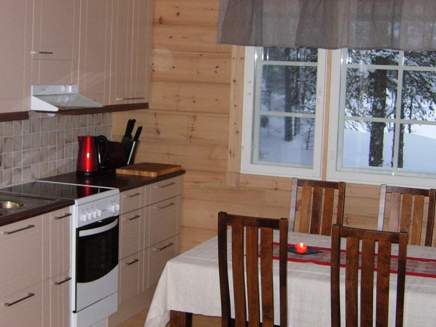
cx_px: 205
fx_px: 793
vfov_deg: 23.3
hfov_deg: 30.7
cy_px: 150
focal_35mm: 63
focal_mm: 7.5
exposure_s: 1/181
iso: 200
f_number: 2.7
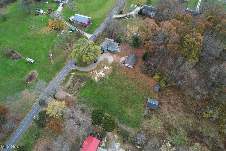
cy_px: 76
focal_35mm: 22
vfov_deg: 57.2
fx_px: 138
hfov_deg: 78.6
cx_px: 113
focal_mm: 8.38
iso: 100
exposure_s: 1/400
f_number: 2.8
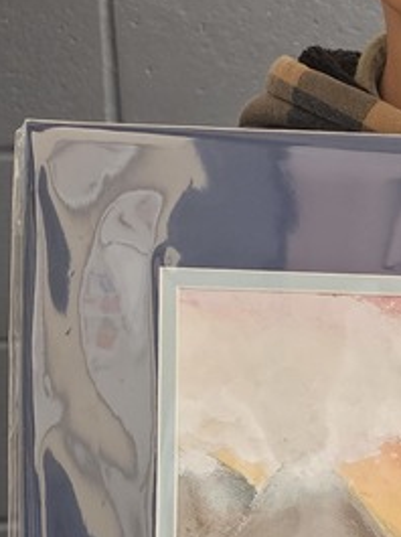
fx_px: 1378
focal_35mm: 89
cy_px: 444
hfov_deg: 15.8
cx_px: 510
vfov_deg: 21.7
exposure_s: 1/60
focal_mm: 6.3
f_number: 1.7
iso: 640
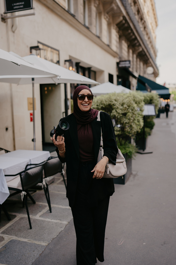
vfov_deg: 54.4
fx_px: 257
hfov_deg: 37.9
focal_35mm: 35
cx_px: 88
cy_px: 132
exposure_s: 1/1600
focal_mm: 35
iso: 100
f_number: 1.8
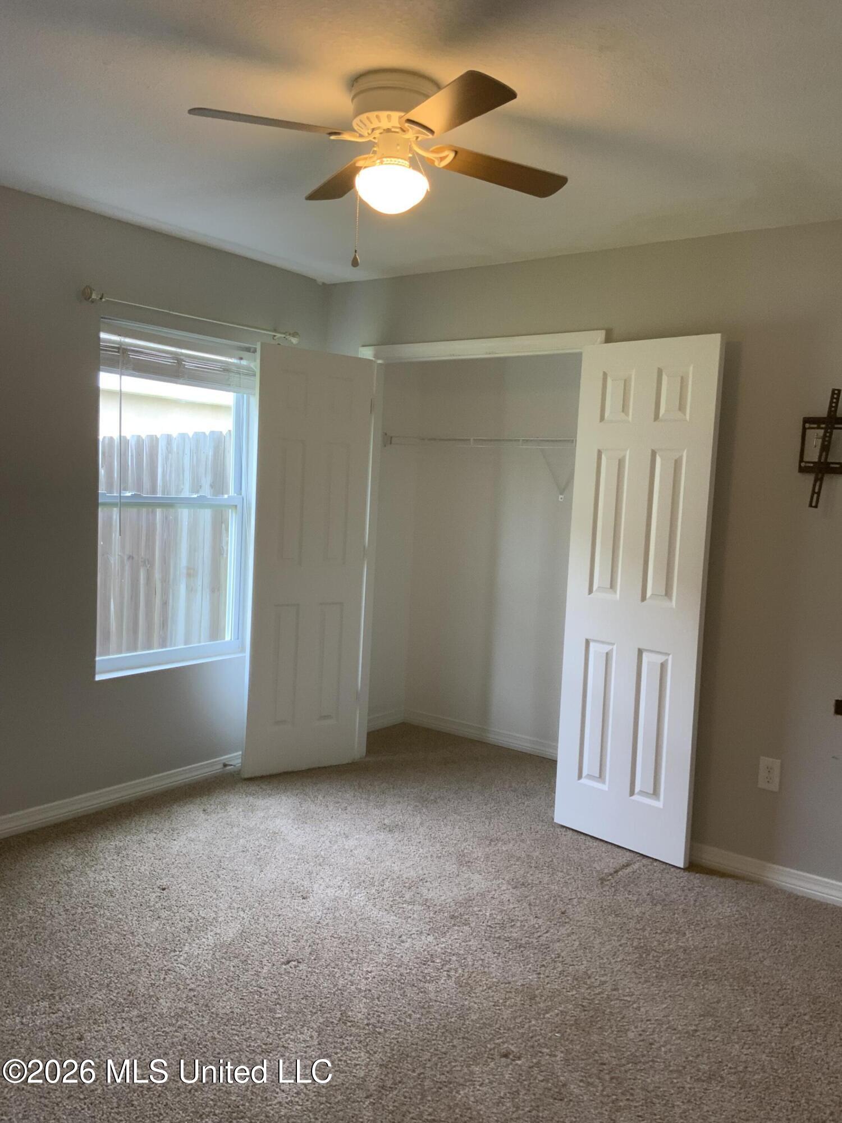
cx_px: 421
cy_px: 562
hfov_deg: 48.2
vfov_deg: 61.7
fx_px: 941
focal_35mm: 29
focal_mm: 3
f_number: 1.8
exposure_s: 1/60
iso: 80
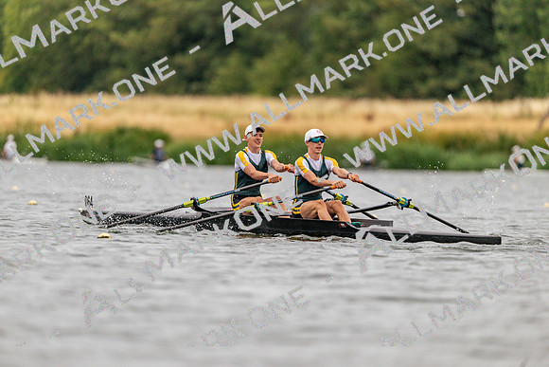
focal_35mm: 468
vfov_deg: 2.9
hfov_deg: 4.4
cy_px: 184
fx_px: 7146
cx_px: 274
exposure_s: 1/2000
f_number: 4
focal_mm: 468.5
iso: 320
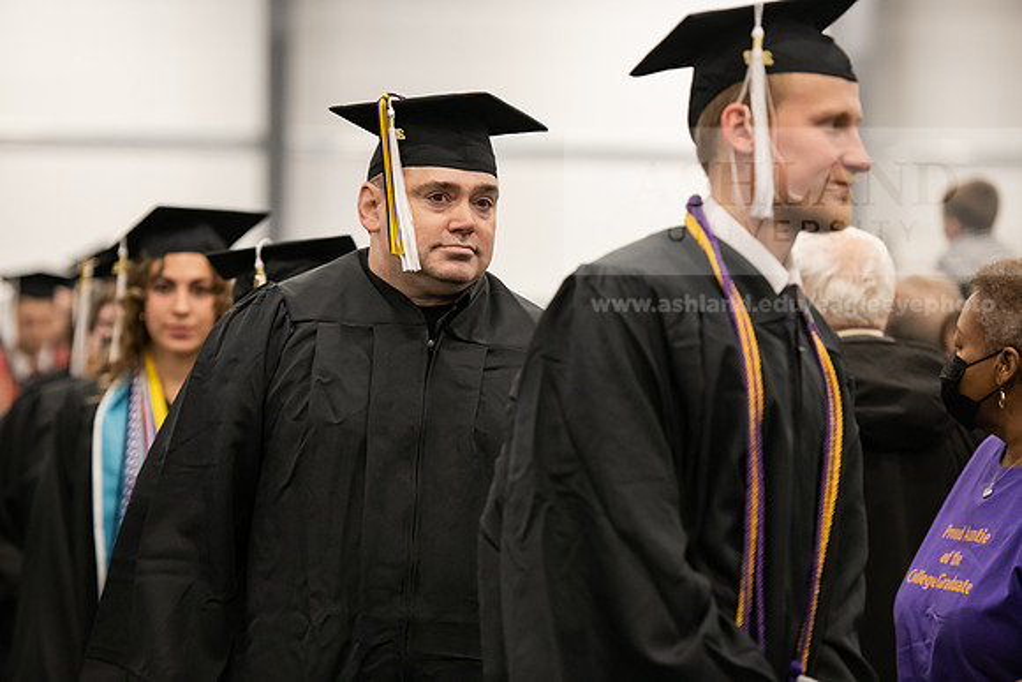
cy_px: 341
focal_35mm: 135
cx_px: 511
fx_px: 3833
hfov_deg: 15.2
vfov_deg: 10.2
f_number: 3.2
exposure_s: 1/200
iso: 3200
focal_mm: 135
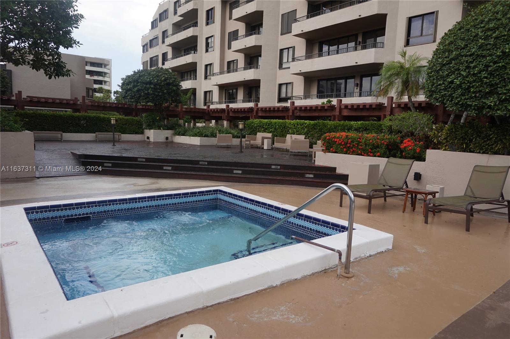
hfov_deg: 73.8
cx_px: 255
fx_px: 340
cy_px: 170
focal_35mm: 24
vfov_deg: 53.0
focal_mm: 16
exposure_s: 1/200
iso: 100
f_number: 5.6
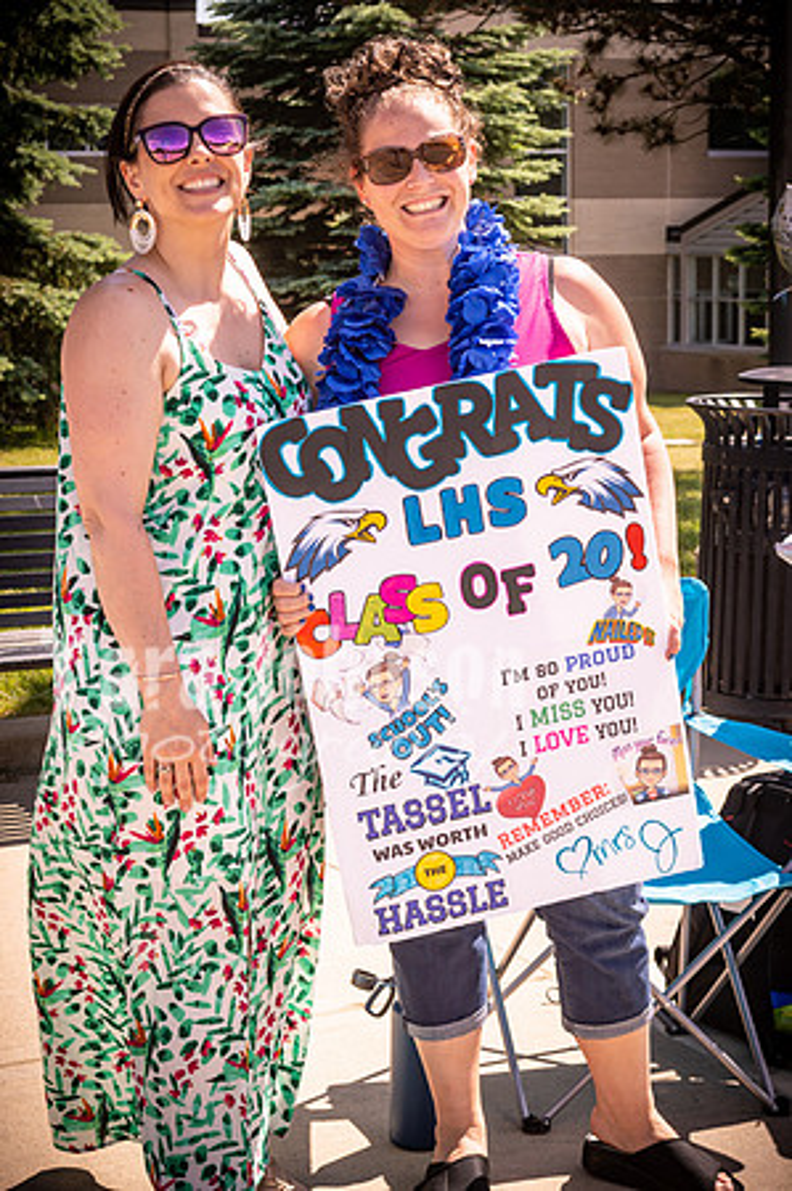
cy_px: 596
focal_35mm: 72
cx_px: 396
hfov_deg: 18.9
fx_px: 2381
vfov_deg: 28.1
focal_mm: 48
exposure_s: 1/250
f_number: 8
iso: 100
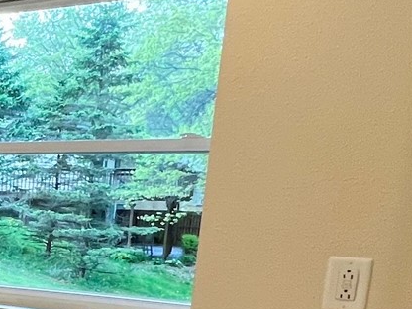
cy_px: 323
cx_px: -305
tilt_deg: -10.5
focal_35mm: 64
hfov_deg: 21.4
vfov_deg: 21.9
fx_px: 762
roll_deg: -1.0
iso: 160
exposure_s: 1/120
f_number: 1.8
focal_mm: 1.57
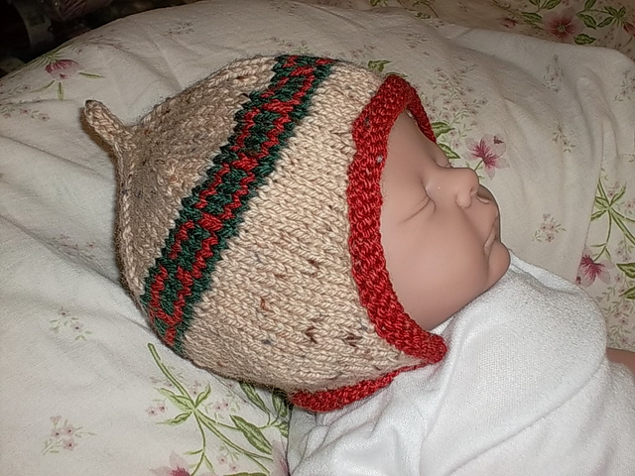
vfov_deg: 32.2
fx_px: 825
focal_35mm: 45
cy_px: 238
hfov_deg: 42.1
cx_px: 318
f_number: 4.2
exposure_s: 1/58
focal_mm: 6.4
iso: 100
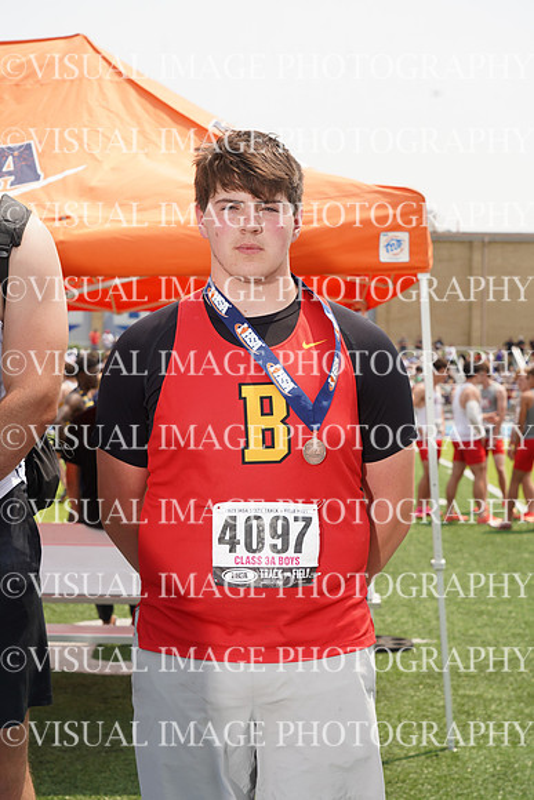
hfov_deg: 20.6
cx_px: 267
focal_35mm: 66
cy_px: 400
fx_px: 1468
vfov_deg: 30.5
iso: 100
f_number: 8
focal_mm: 66
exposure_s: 1/200
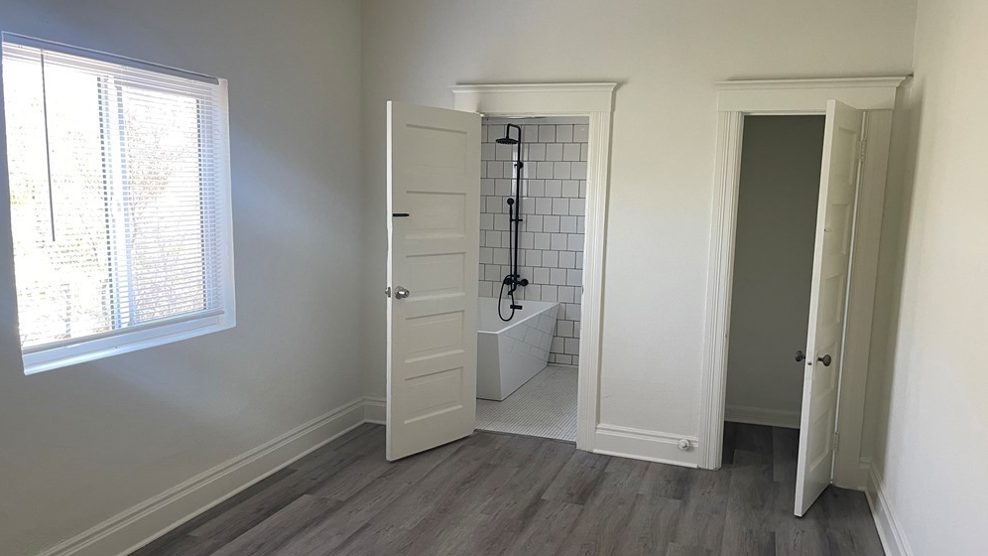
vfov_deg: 41.4
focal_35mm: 28
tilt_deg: -8.7
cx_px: 502
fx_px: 733
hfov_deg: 67.9
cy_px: 305
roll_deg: -1.1
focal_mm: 5.1
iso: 125
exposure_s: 1/96
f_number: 1.6
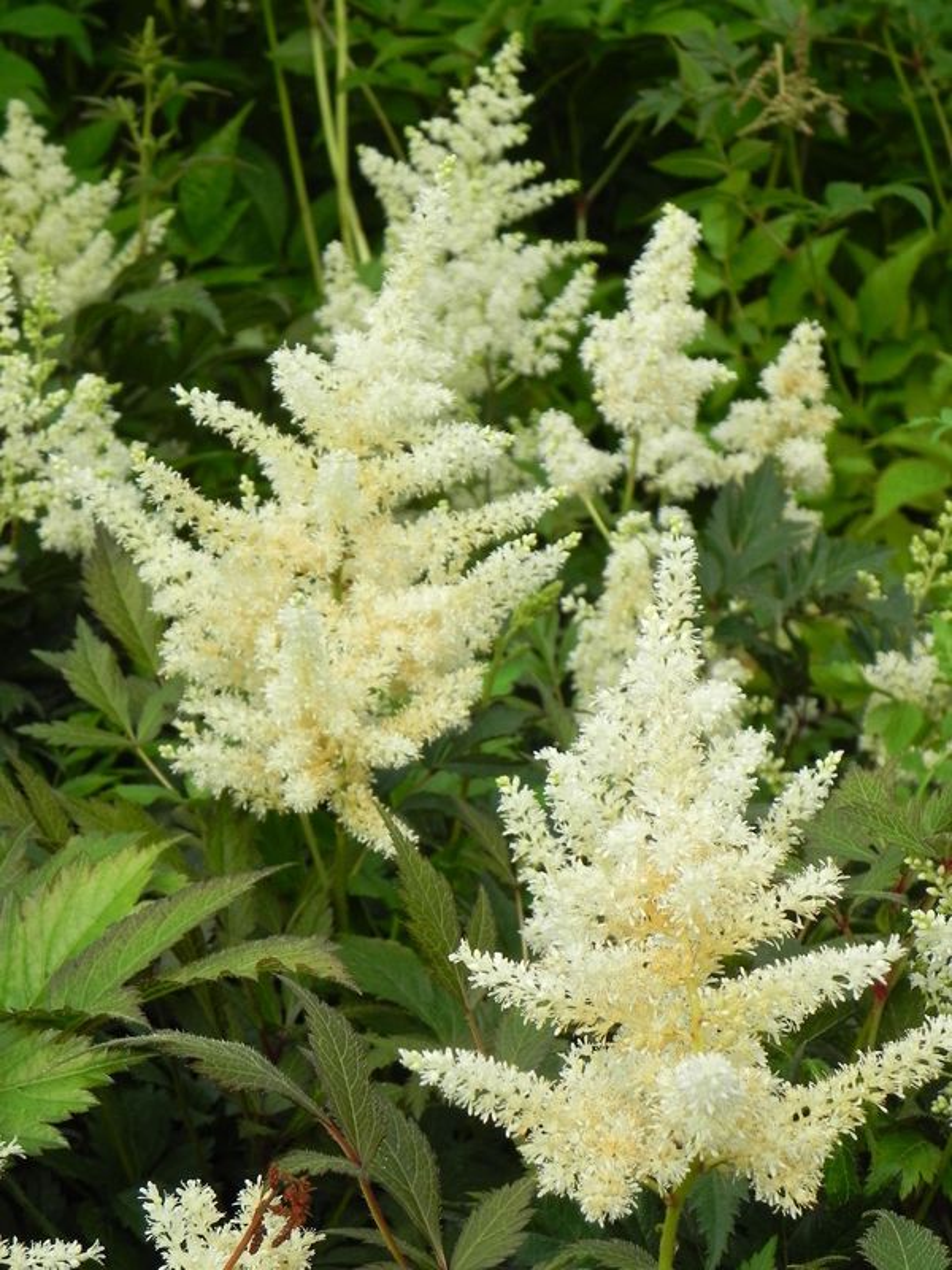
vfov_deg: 23.0
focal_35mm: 85
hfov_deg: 17.4
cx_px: 476
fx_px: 3117
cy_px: 635
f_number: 5
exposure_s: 1/400
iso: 160
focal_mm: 15.1
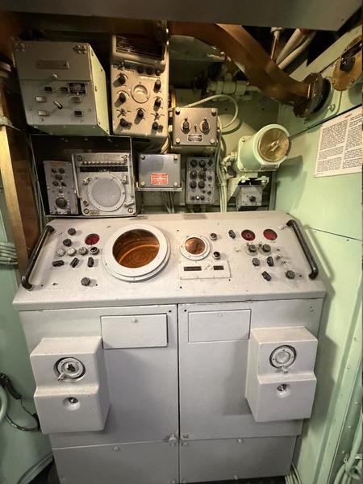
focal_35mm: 14
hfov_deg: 85.7
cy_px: 242
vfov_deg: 102.1
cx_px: 182
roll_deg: +0.1
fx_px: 196
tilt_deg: -14.6
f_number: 2.2
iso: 1000
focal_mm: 2.22
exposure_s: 1/40
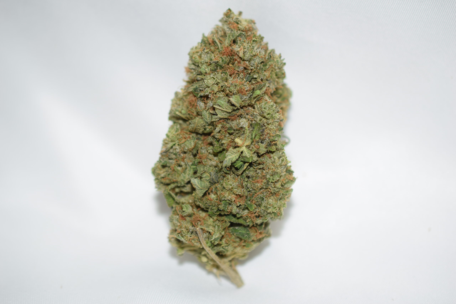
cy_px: 152
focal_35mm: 60
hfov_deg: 33.4
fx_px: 760
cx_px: 228
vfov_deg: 22.6
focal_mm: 40
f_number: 3.2
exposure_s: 1/60
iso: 100
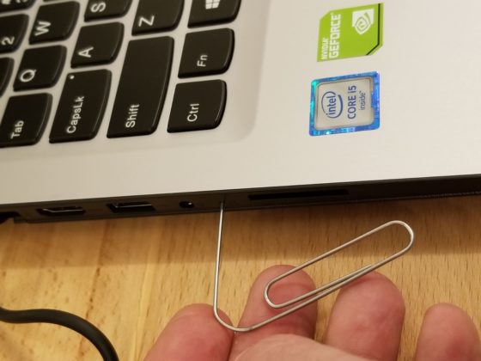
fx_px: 361
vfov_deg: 53.1
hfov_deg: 67.3
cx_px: 240
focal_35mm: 26
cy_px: 180
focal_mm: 4.3
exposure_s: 1/30
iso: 250
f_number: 1.7
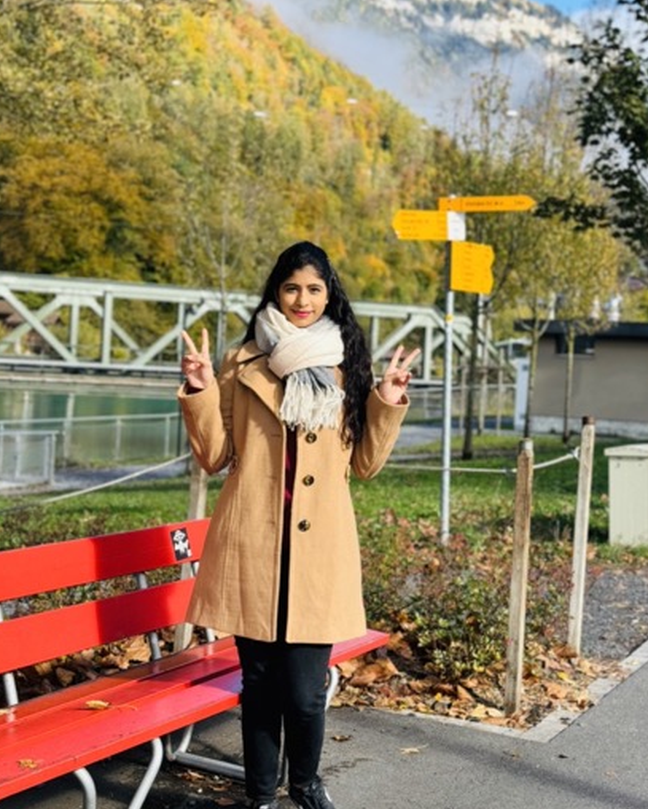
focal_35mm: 59
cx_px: 309
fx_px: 1413
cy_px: 379
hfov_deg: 25.8
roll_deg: -3.7
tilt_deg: -0.4
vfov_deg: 31.9
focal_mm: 6.86
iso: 64
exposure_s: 1/900
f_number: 1.78
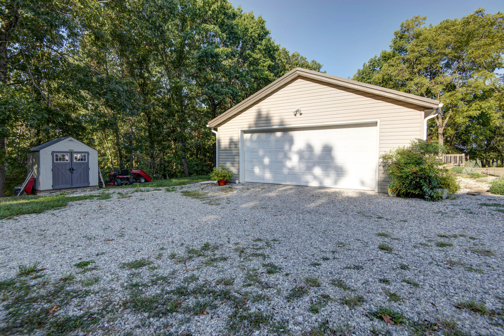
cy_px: 168
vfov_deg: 73.8
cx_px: 252
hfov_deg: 96.7
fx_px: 224
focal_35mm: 16
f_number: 6.7
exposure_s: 1/125
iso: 100
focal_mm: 16
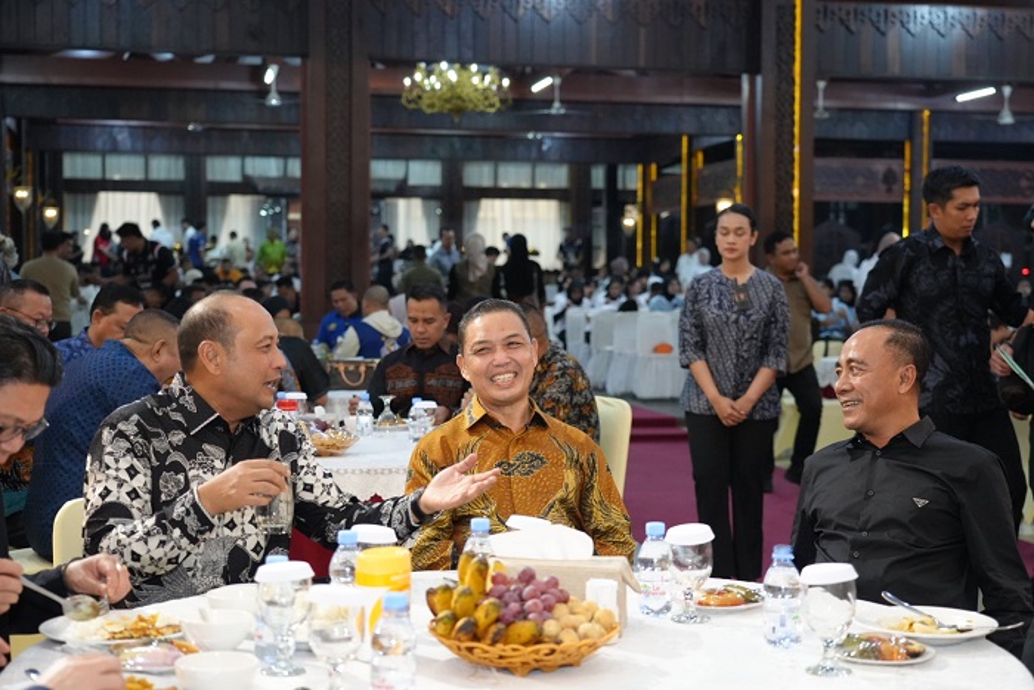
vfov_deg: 24.6
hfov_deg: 36.2
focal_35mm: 55
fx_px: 1580
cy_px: 345
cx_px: 517
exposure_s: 1/160
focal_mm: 55
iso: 5000
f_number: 4
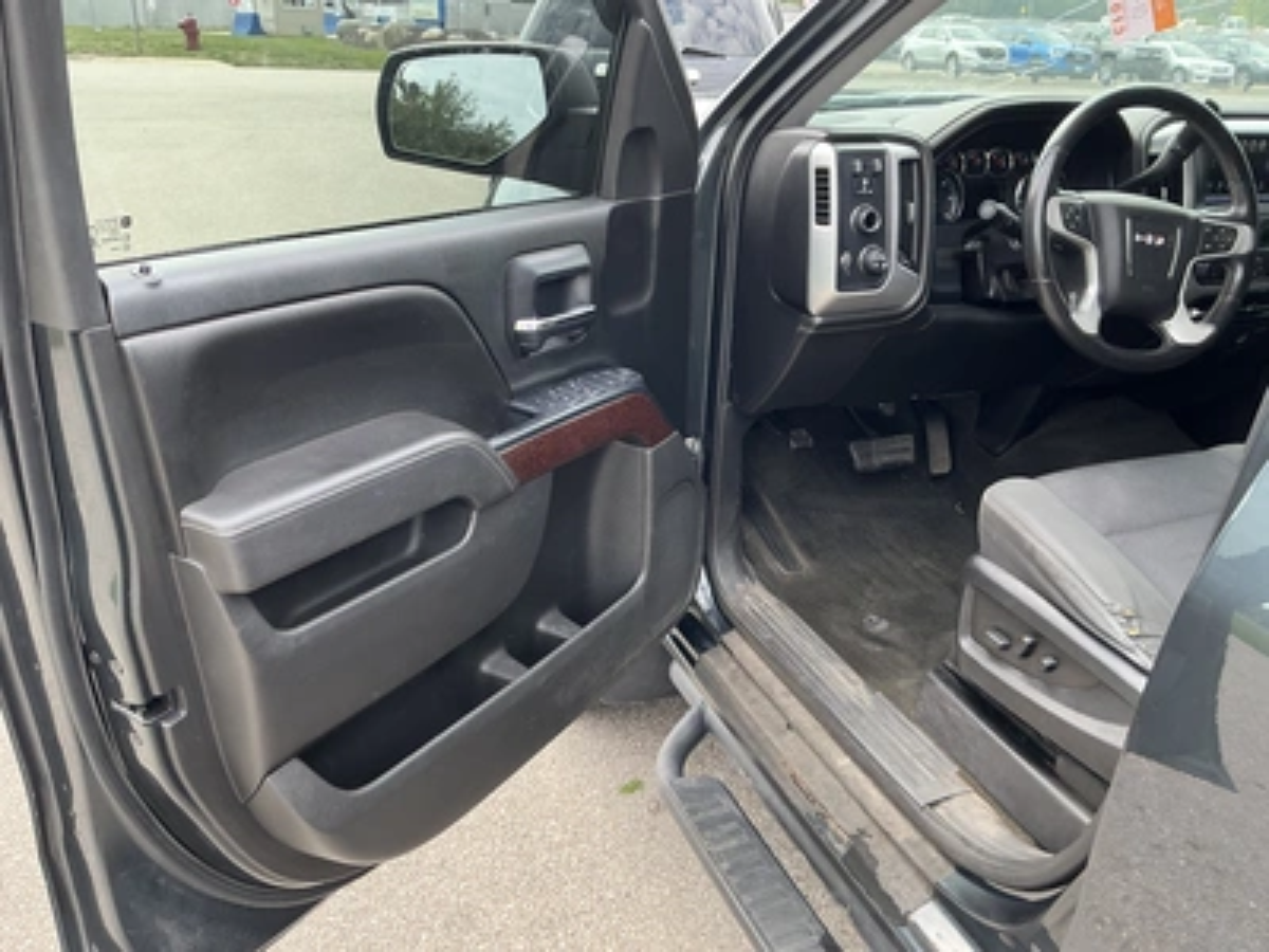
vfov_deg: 49.7
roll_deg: -1.0
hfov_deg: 63.4
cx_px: 634
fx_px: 1026
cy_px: 476
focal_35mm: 28
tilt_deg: -22.2
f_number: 1.8
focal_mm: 3
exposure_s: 1/172
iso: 32
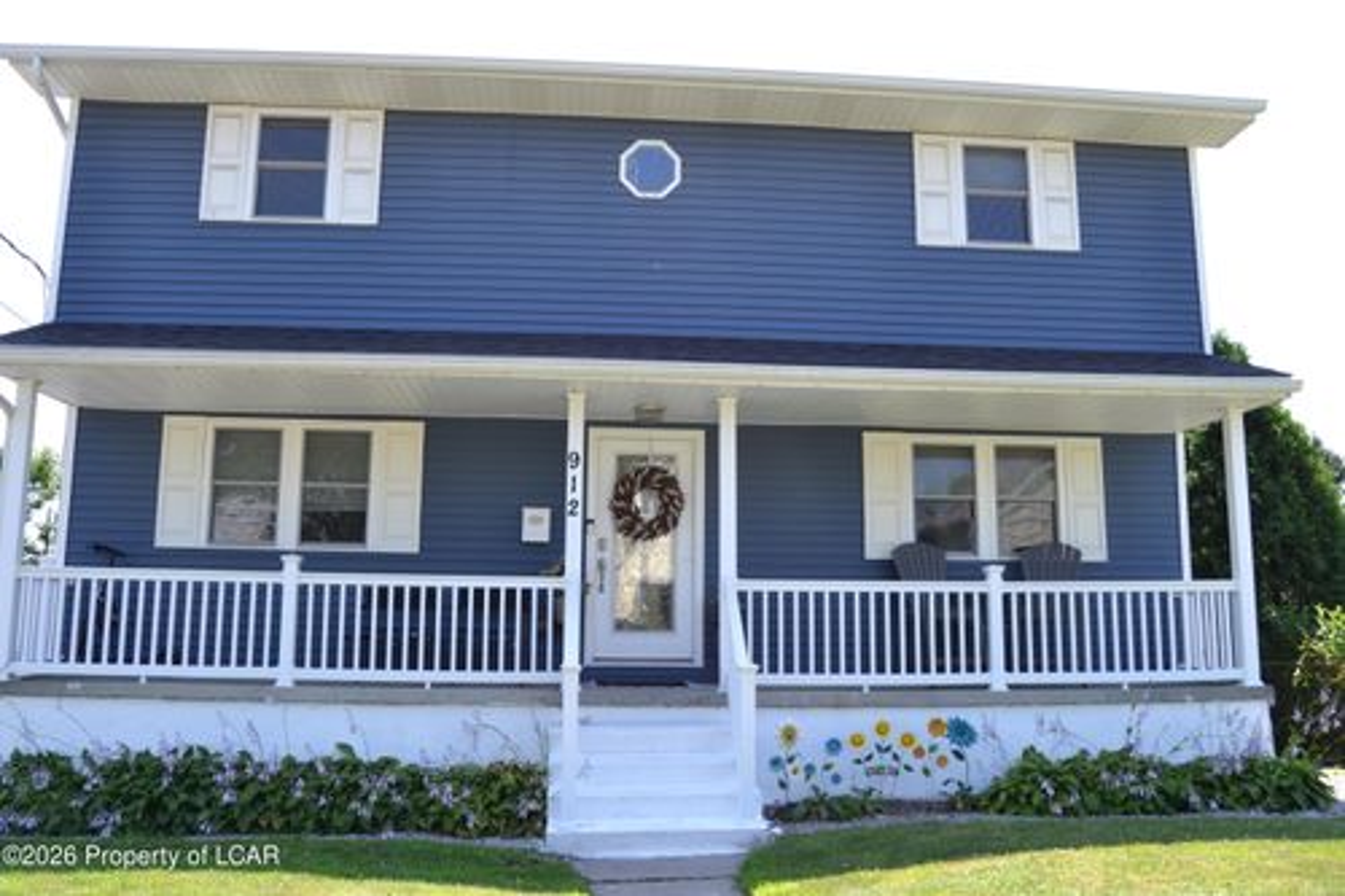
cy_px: 448
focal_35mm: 30
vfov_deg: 43.6
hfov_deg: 61.9
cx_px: 672
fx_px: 1120
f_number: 5.6
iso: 100
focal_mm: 20
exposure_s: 1/125
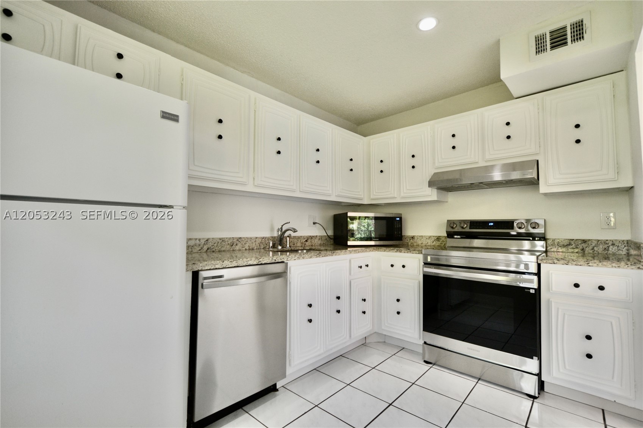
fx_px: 268
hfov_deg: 100.4
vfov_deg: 77.3
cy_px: 214
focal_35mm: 15
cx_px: 322
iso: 400
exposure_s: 1/125
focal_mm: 10
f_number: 3.5
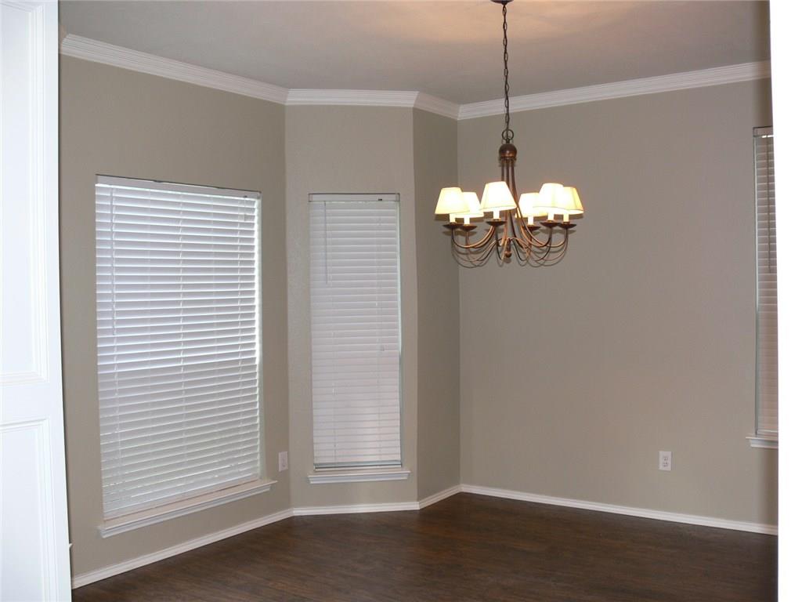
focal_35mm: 35
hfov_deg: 52.6
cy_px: 301
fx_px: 811
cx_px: 401
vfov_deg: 40.7
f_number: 2.8
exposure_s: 1/30
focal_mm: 7.4
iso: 100
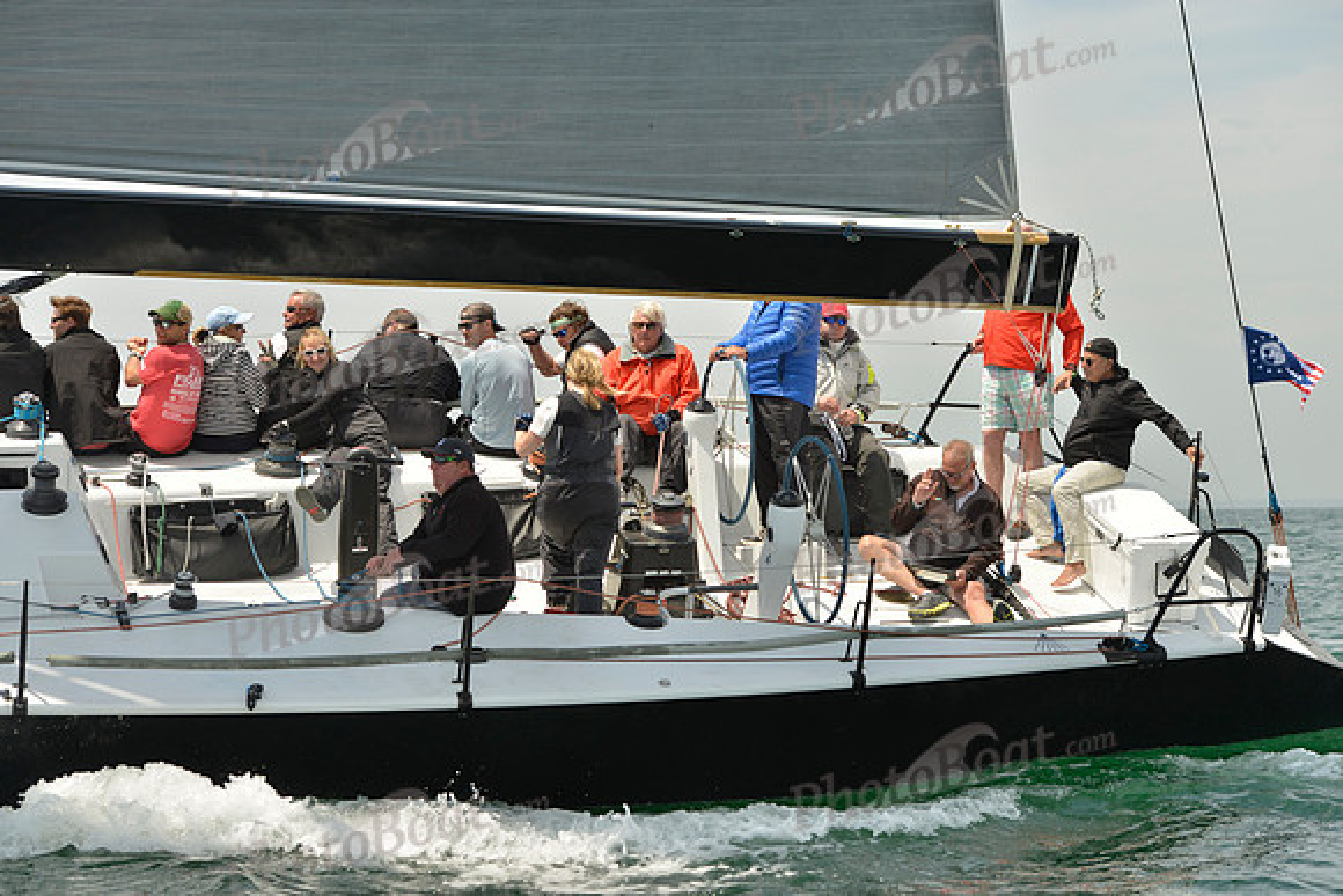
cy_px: 448
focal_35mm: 85
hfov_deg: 23.9
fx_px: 3172
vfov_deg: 16.1
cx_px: 672
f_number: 7.1
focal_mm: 85
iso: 280
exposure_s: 1/1250
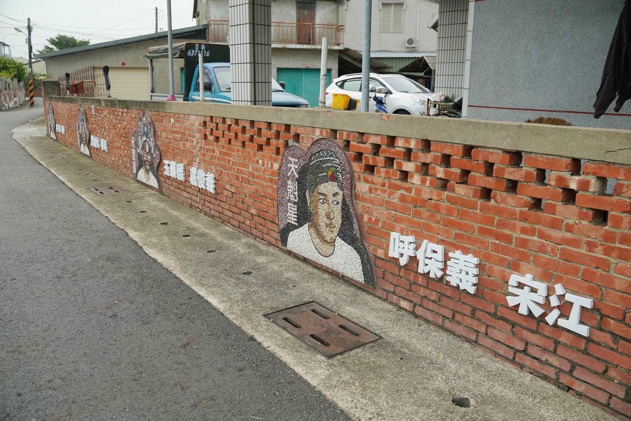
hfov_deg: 65.5
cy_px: 210
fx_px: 491
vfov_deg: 46.4
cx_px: 316
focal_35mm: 28
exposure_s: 1/250
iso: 100
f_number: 5
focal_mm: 28
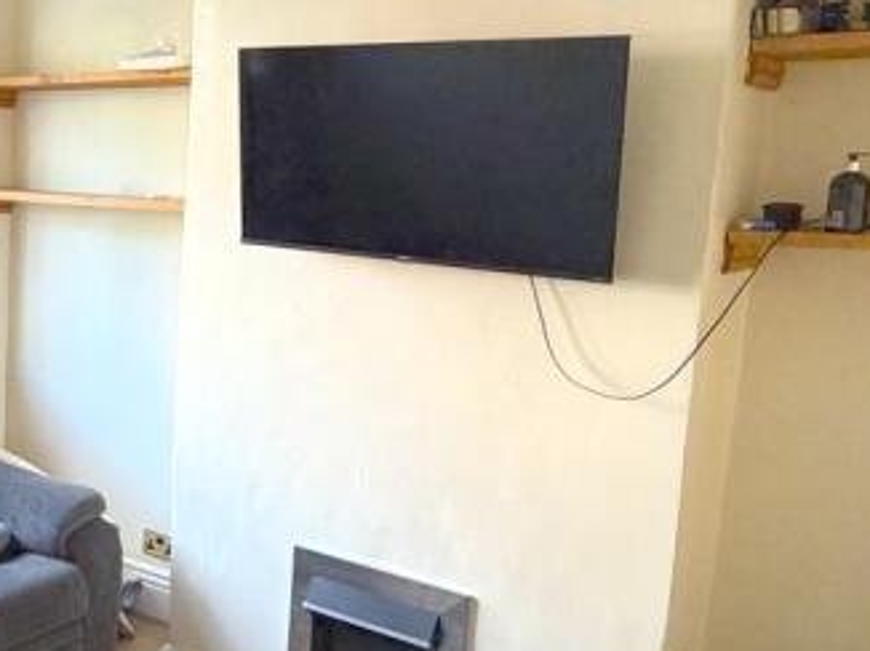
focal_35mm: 44
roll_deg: +0.0
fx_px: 1105
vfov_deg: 32.8
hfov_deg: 37.5
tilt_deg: -6.7
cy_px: 296
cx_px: -35
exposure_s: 1/99
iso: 320
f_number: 2.2
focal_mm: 2.22
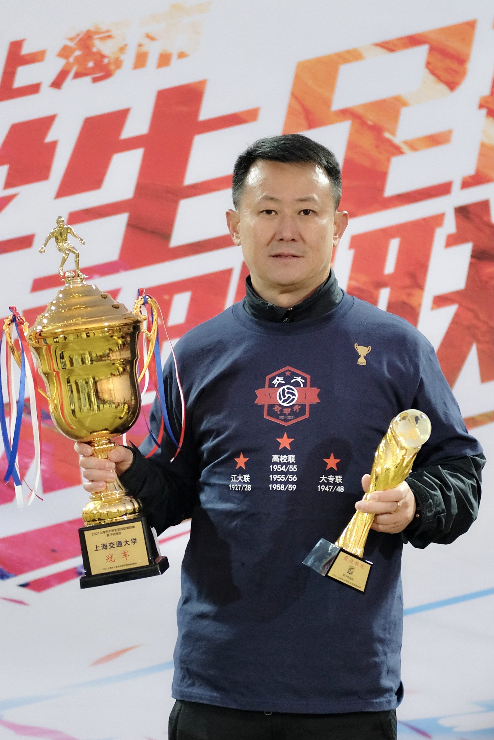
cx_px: 247
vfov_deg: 37.5
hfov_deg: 25.5
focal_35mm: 53
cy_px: 370
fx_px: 1091
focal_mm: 35
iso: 1000
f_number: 2
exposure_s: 1/125
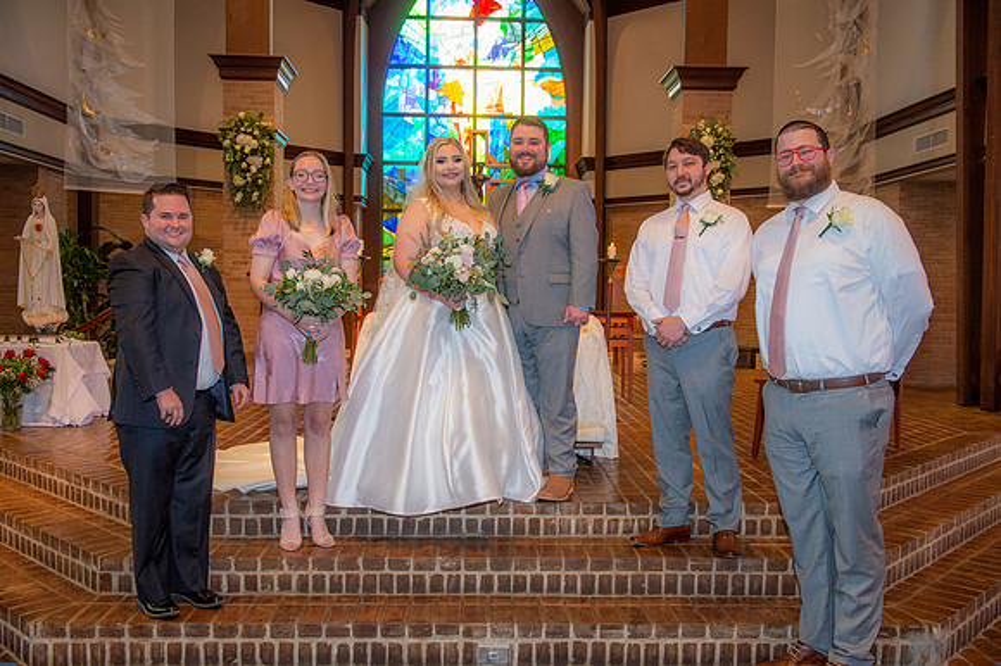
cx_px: 500
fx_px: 945
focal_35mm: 34
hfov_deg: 55.8
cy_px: 333
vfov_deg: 38.8
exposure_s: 1/125
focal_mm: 34
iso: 1250
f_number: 5
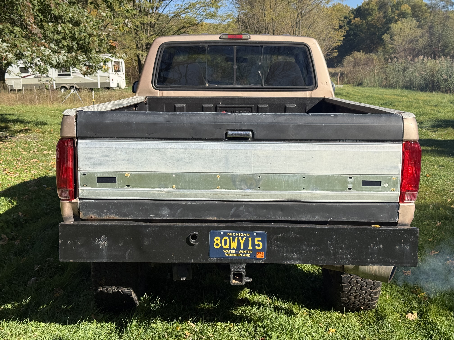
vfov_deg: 30.3
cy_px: 170
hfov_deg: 39.7
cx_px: 227
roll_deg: +2.5
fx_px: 630
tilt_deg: -9.1
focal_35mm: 48
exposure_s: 1/3226
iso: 64
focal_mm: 6.76
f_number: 1.78
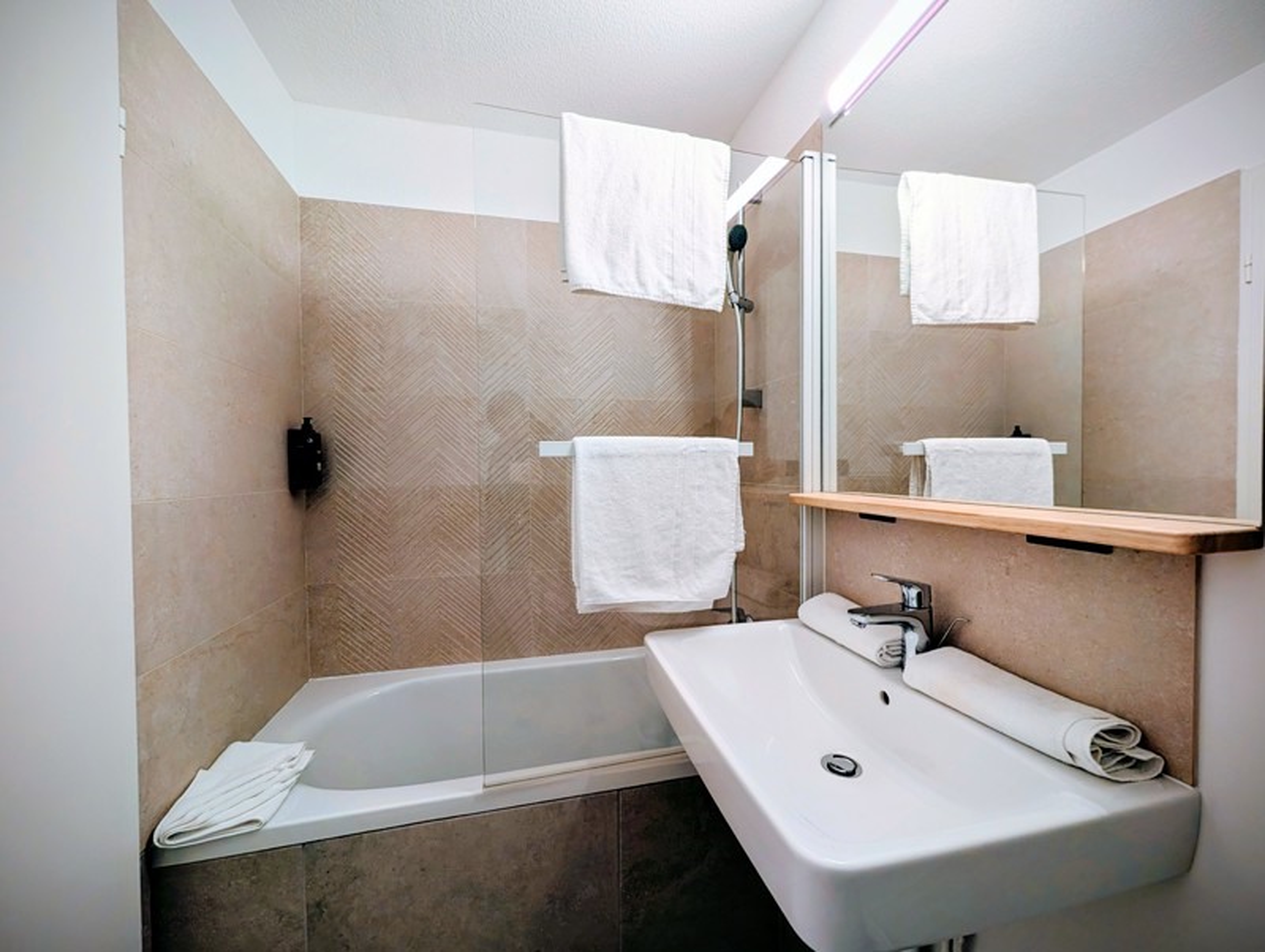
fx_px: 439
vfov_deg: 94.6
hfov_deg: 110.5
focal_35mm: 12
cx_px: 632
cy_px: 476
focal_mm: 2.02
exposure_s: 1/122
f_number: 1.7
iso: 56
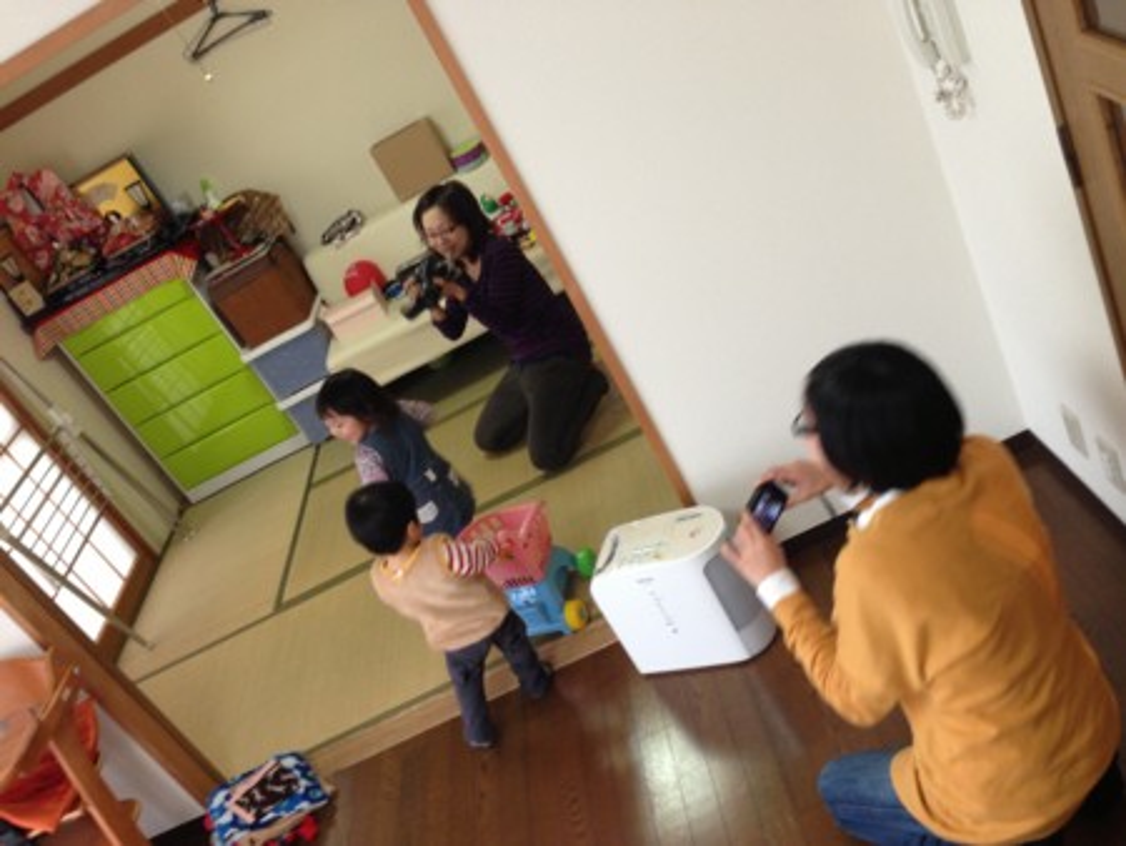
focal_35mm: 33
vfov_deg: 43.0
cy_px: 423
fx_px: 1074
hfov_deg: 55.3
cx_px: 563
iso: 125
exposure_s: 1/20
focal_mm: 4.13
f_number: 2.4
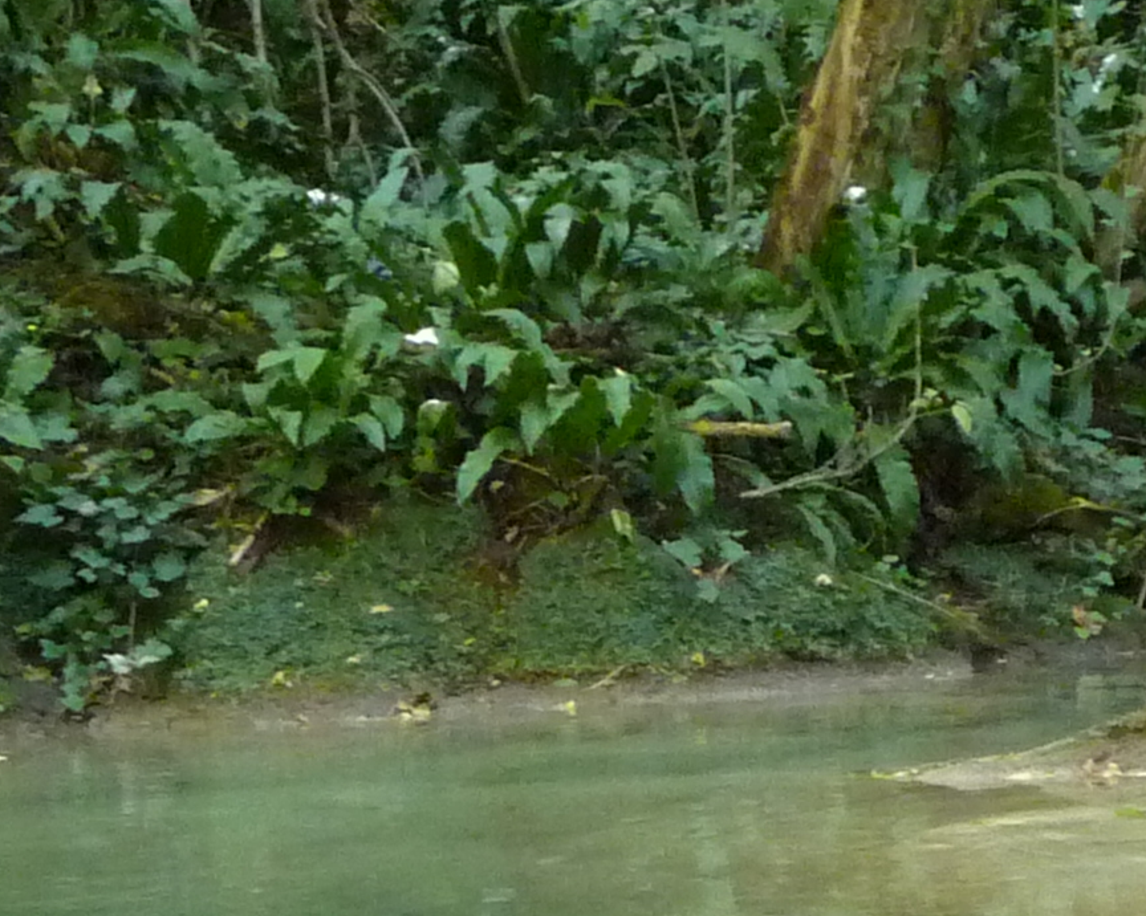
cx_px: 789
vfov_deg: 11.2
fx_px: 4612
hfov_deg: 14.1
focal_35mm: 136
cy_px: 966
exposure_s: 1/20
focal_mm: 5.8
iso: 400
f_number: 3.6
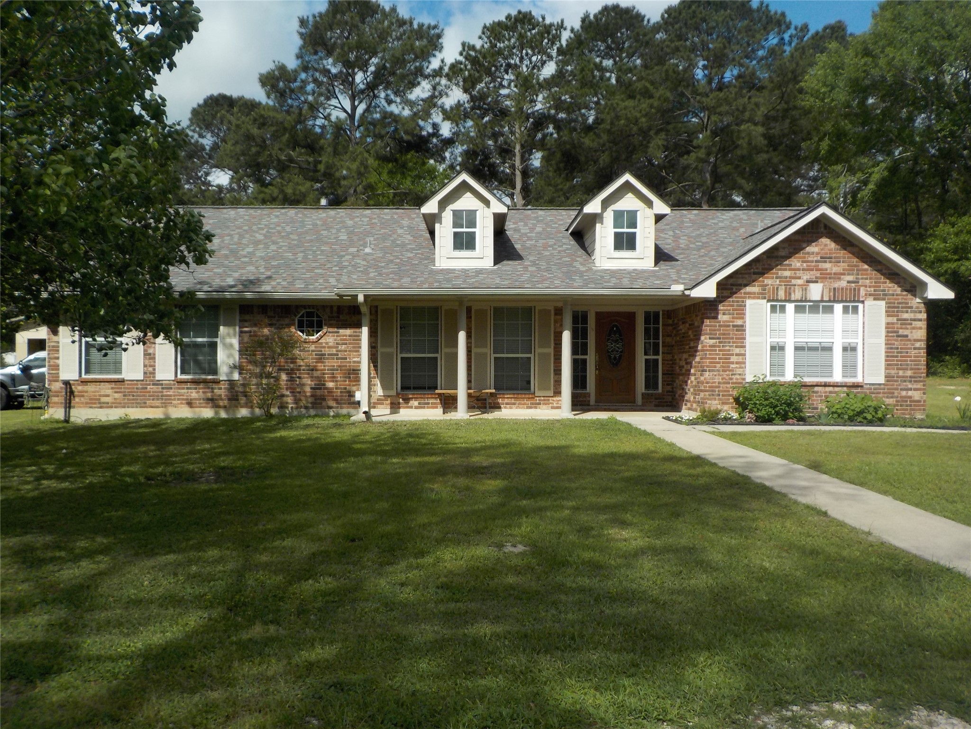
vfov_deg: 46.8
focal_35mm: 30
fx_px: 842
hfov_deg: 60.0
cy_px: 364
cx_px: 486
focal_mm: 4.1
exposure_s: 1/1600
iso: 125
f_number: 3.3
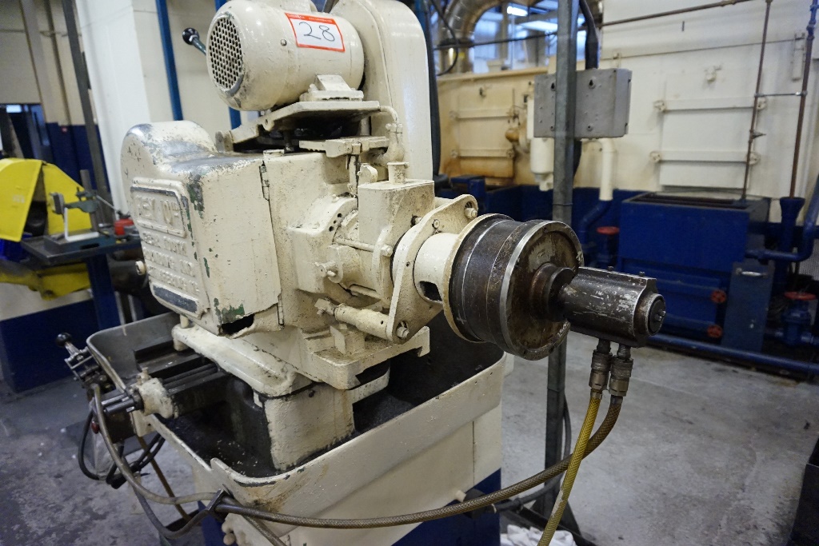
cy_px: 273
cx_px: 410
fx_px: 546
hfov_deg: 73.7
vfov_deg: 53.1
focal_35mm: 24
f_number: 3.5
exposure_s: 1/125
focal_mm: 16
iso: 3200
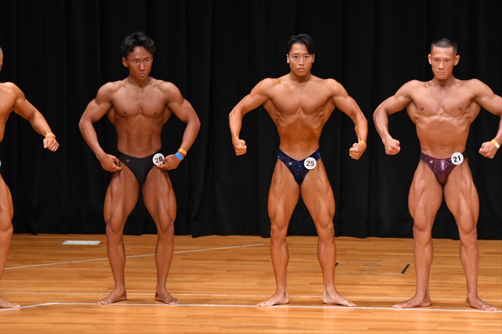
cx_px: 251
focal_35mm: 270
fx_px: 3763
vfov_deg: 5.1
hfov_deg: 7.6
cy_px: 167
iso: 4000
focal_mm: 180
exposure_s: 1/400
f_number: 5.6
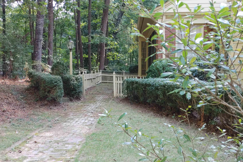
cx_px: 122
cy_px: 90
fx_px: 290
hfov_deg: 45.4
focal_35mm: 43
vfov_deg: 31.2
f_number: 1.8
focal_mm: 5.58
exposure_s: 1/60
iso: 50
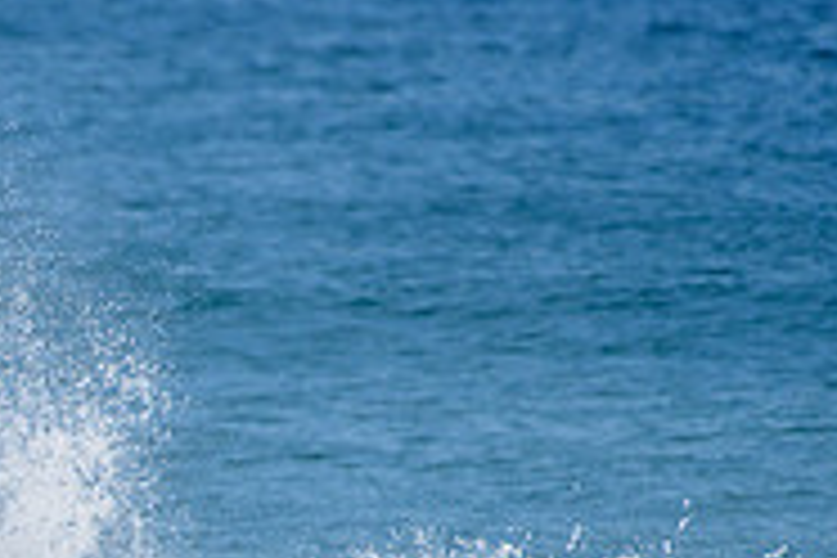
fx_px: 36290
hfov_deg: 1.3
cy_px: 722
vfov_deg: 0.9
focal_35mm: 1561
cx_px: -288
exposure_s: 1/2500
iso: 250
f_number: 6.3
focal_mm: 500
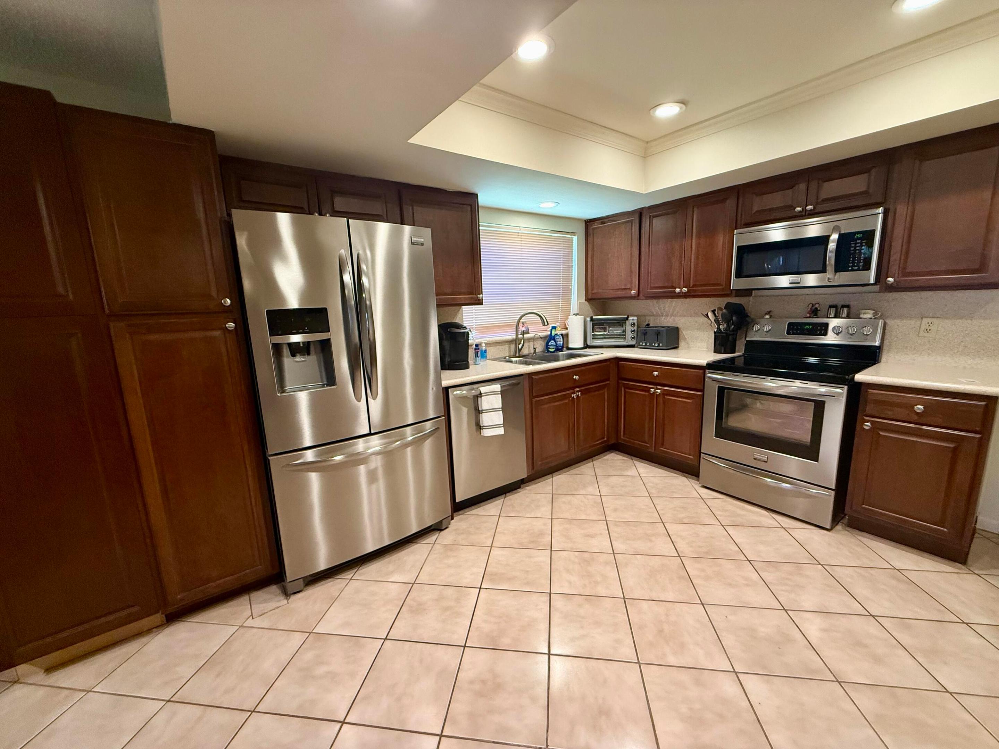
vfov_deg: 85.7
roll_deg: +2.3
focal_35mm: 14
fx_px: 404
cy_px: 374
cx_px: 500
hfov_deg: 102.1
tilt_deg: -10.0
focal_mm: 2.22
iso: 400
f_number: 2.2
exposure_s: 1/60
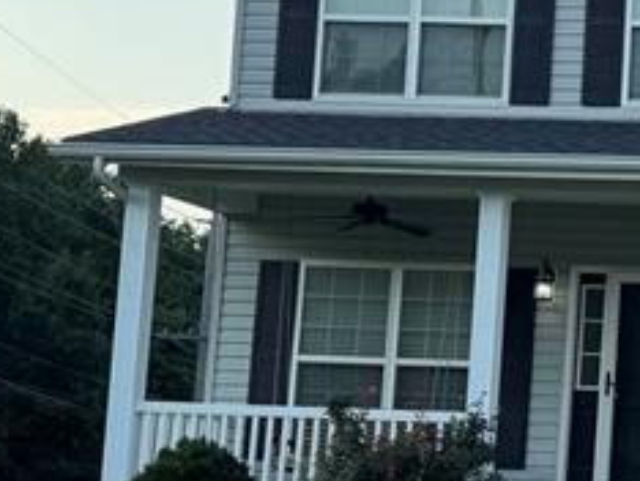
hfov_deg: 17.1
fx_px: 1943
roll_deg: -2.6
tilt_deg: +4.2
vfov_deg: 14.1
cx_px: 927
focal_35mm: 105
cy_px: 273
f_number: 1.78
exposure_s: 1/1637
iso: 80
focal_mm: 6.76
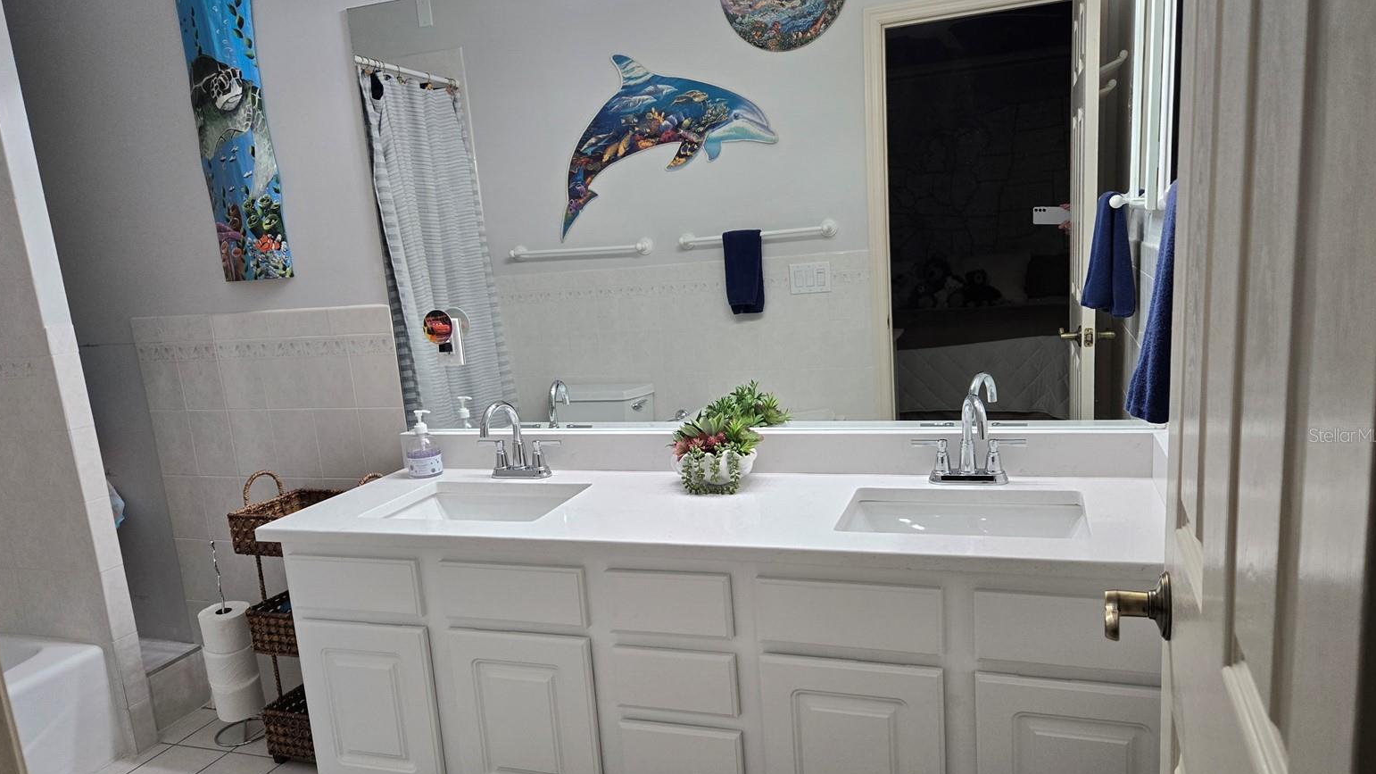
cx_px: 679
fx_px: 949
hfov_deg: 71.9
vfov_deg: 44.3
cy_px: 435
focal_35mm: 26
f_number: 1.8
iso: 160
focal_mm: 5.4
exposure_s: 1/120
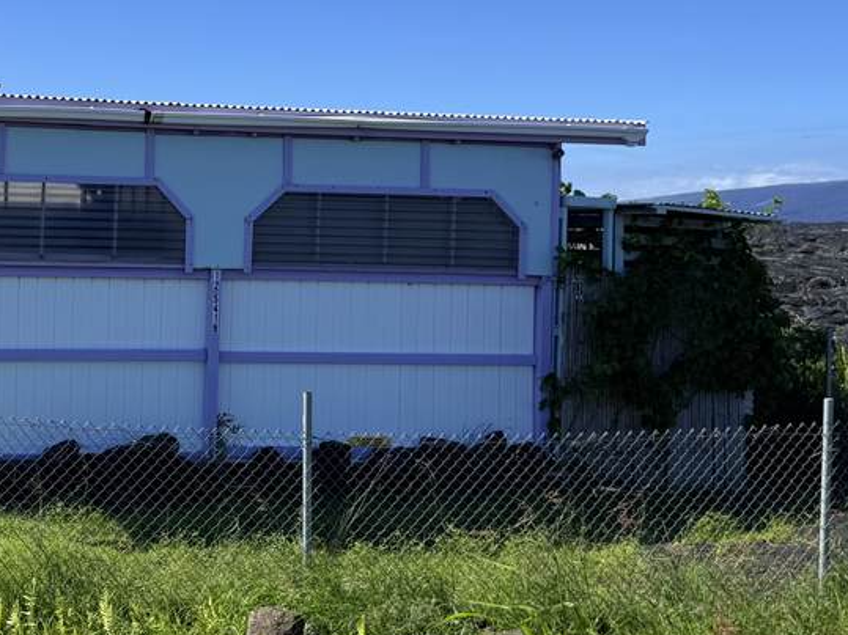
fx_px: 1396
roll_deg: -1.2
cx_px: 93
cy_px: 226
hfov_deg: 32.2
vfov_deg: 25.5
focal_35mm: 57
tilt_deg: -0.6
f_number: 1.78
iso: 80
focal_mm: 6.76
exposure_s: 1/4975
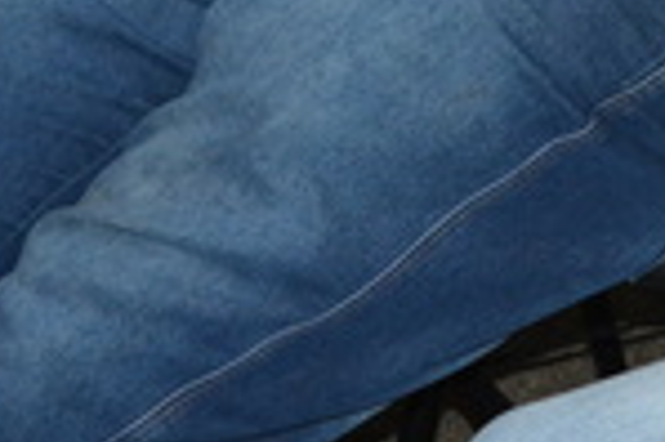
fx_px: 3690
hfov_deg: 10.2
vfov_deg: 6.6
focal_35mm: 200
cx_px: 656
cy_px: -491
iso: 500
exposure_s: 1/60
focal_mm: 22
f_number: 3.8
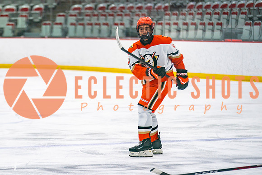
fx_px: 1642
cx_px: 92
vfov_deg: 6.1
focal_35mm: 226
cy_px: 116
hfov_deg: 9.1
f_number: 2.8
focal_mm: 150
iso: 500
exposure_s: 1/640
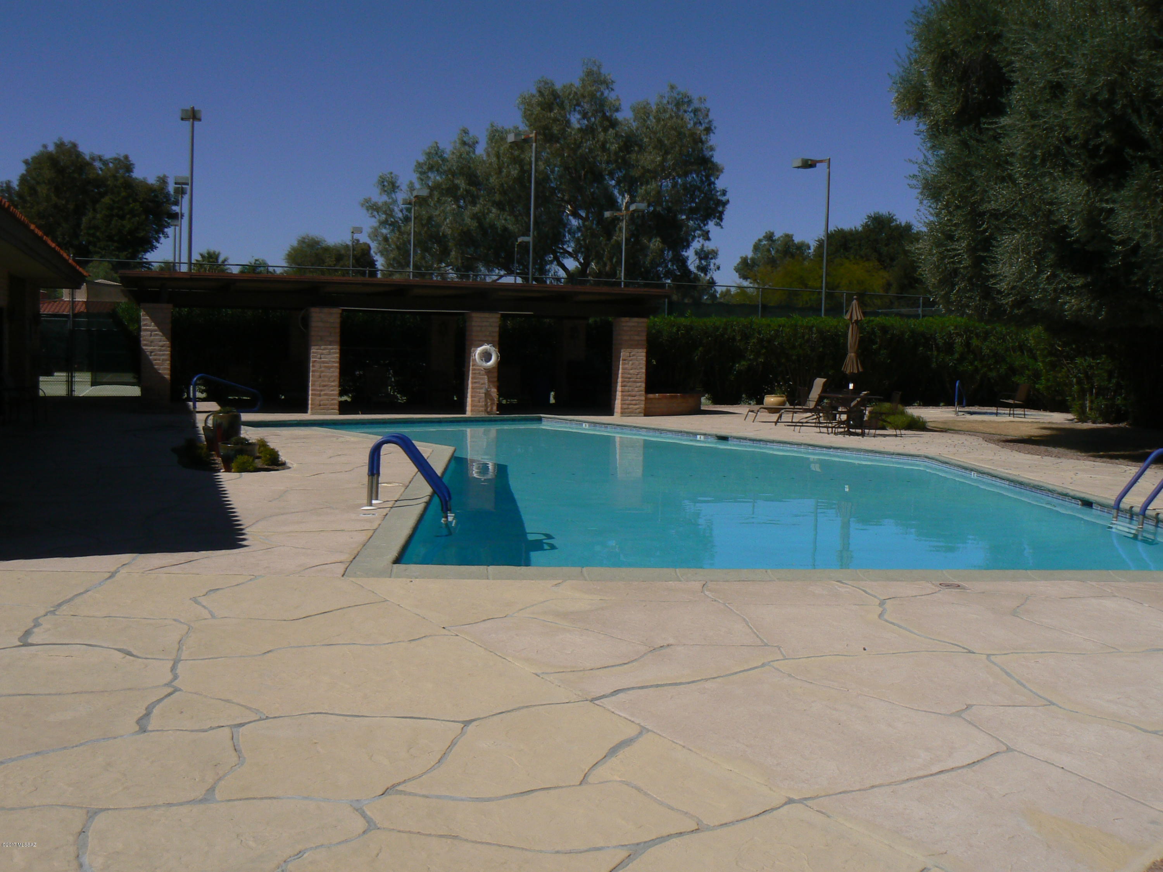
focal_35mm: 36
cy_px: 436
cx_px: 582
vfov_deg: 39.7
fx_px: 1209
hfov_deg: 51.4
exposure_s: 1/800
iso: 80
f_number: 8
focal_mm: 6
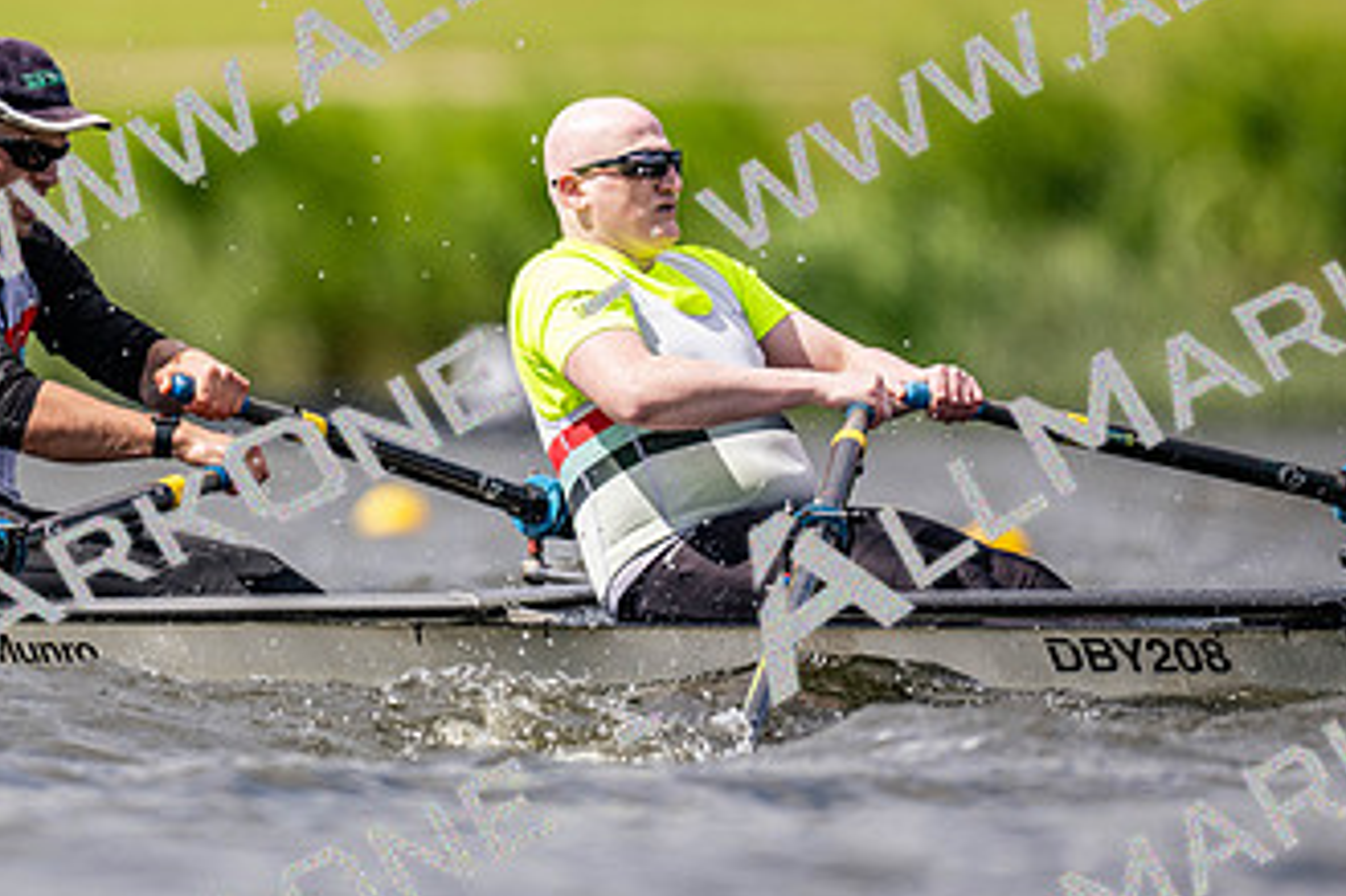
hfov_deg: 2.0
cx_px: 397
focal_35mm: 1057
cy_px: 319
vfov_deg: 1.3
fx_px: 39498
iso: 250
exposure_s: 1/2500
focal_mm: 600
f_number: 4
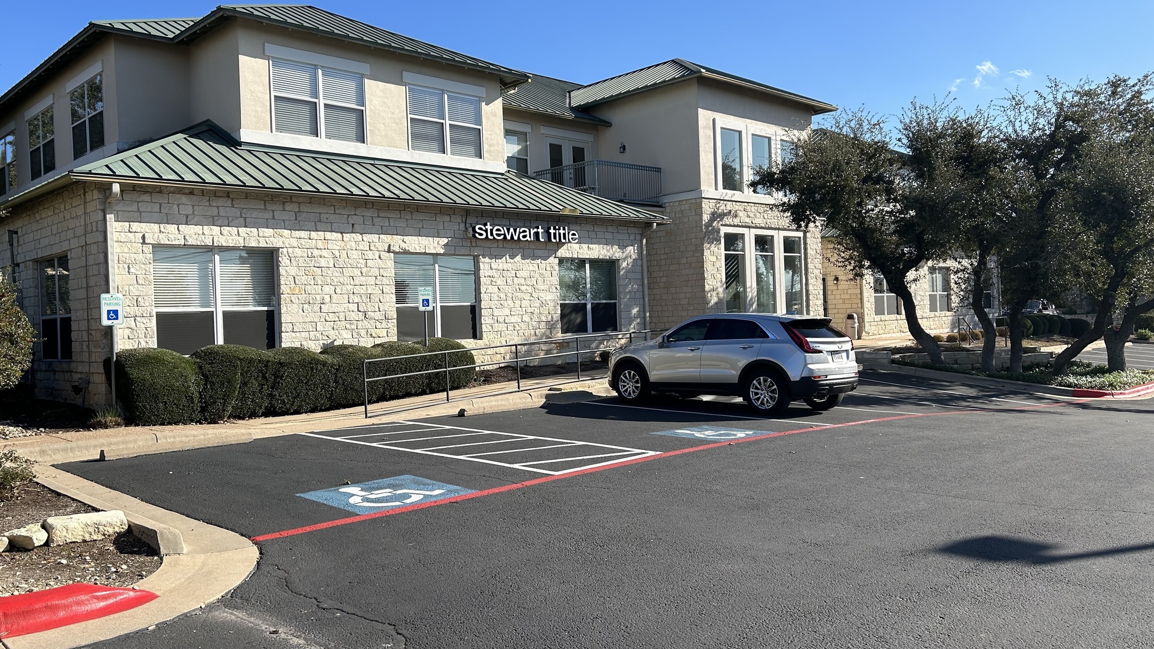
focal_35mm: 29
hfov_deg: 66.1
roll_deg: +3.0
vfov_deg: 40.2
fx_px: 887
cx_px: 583
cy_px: 307
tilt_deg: -0.1
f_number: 1.5
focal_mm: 5.7
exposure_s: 1/4115
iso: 50
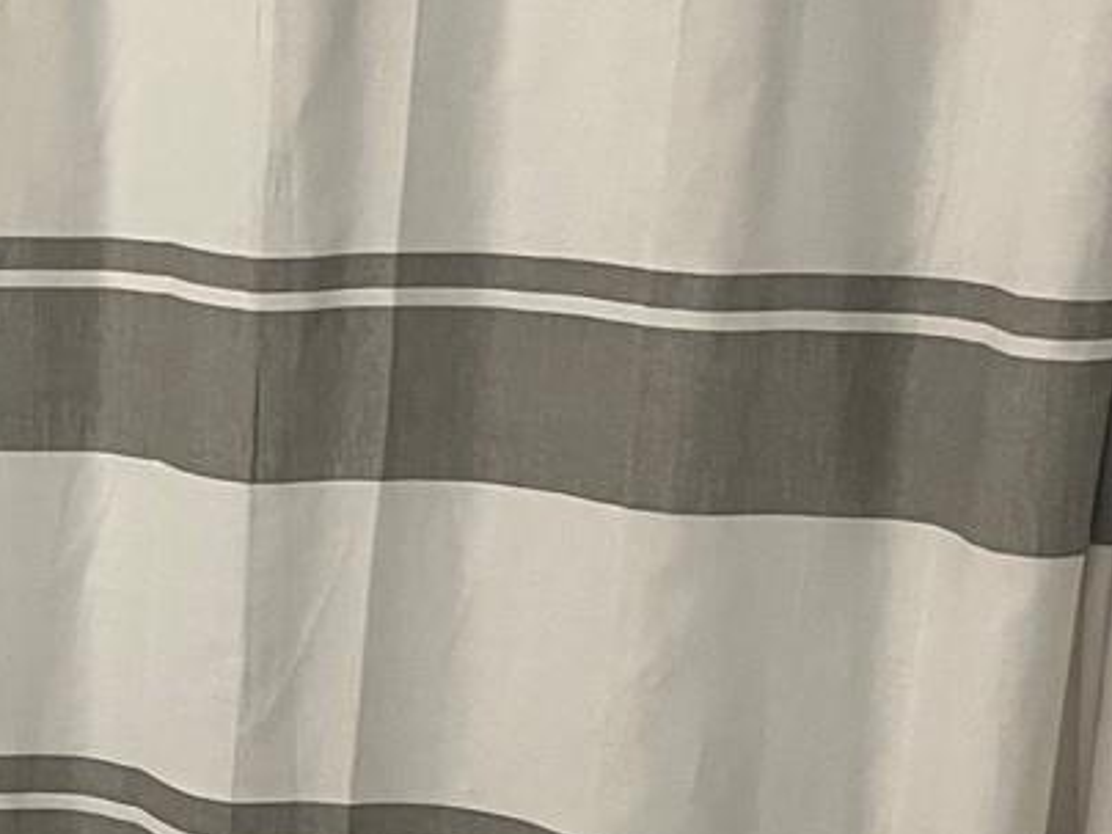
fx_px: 3309
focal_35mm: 103
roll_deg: +0.1
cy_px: 721
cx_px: -385
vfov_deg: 14.2
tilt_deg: -16.5
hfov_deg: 17.7
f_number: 1.6
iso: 125
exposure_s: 1/60
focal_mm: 5.1
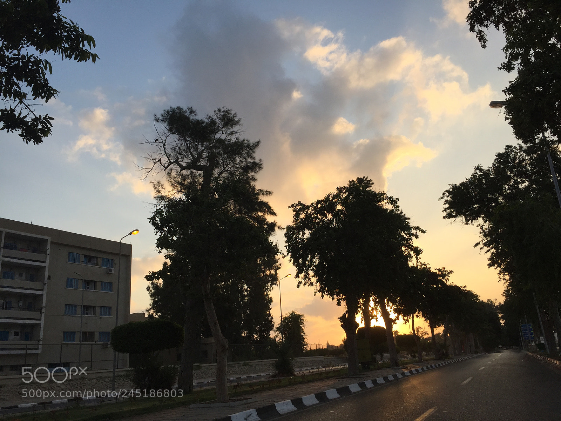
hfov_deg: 61.7
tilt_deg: +18.4
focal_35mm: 29
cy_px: 210
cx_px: 280
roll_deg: +3.2
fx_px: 470
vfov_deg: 48.2
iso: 32
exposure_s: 1/1236
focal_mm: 4.15
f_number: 2.2
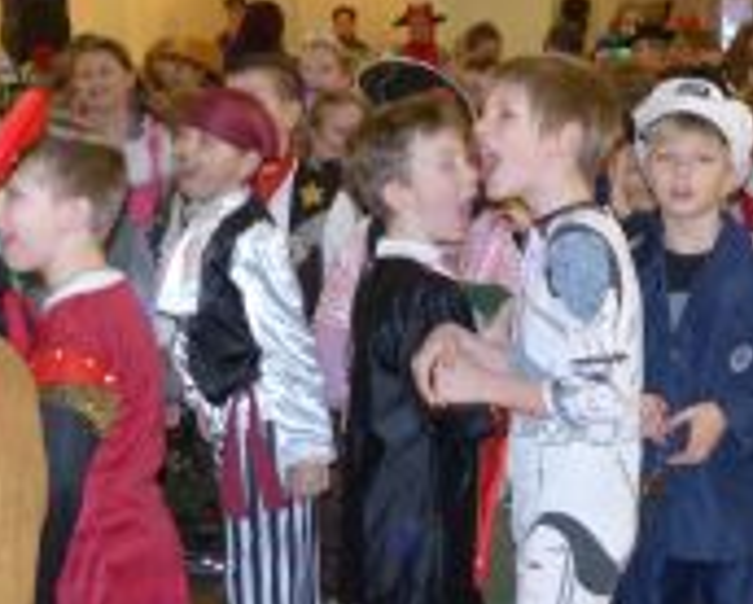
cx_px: 560
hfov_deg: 24.5
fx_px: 1718
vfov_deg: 19.9
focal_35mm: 77
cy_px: 324
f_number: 2.8
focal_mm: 6.2
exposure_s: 1/60
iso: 400
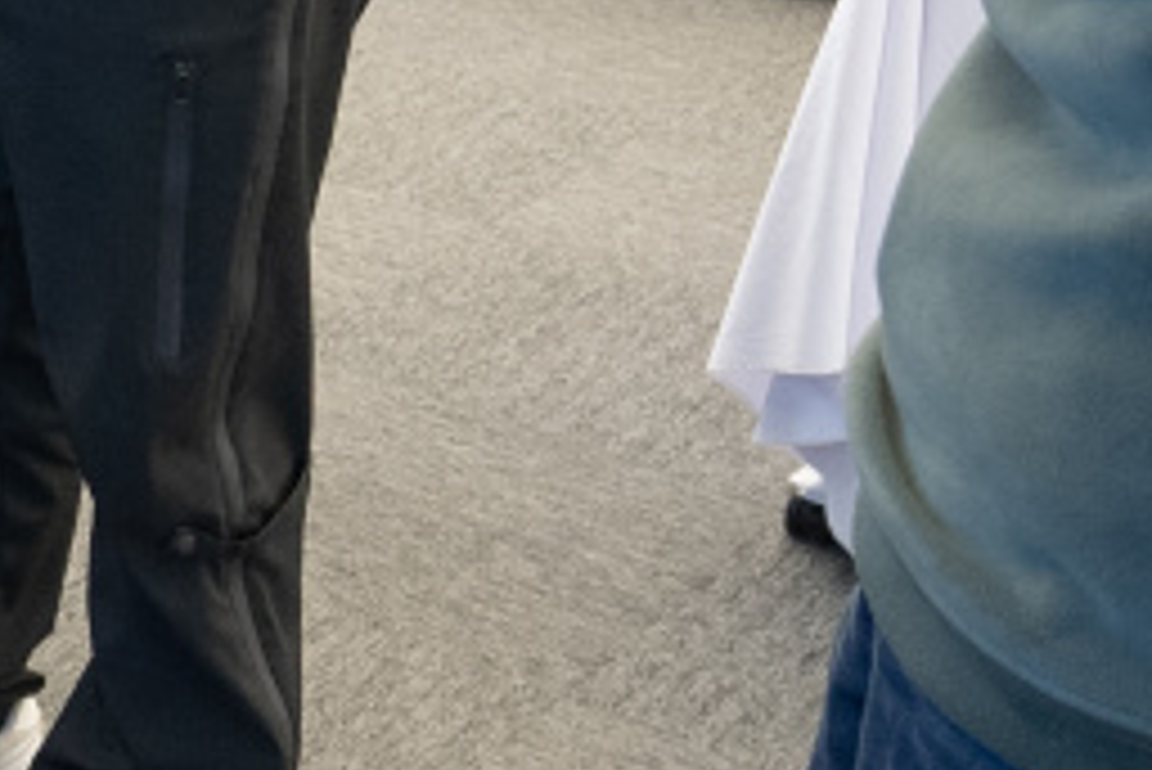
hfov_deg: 16.4
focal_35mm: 100
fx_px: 3202
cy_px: 11
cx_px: -1048
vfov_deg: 13.5
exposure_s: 1/160
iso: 640
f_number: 4
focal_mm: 20
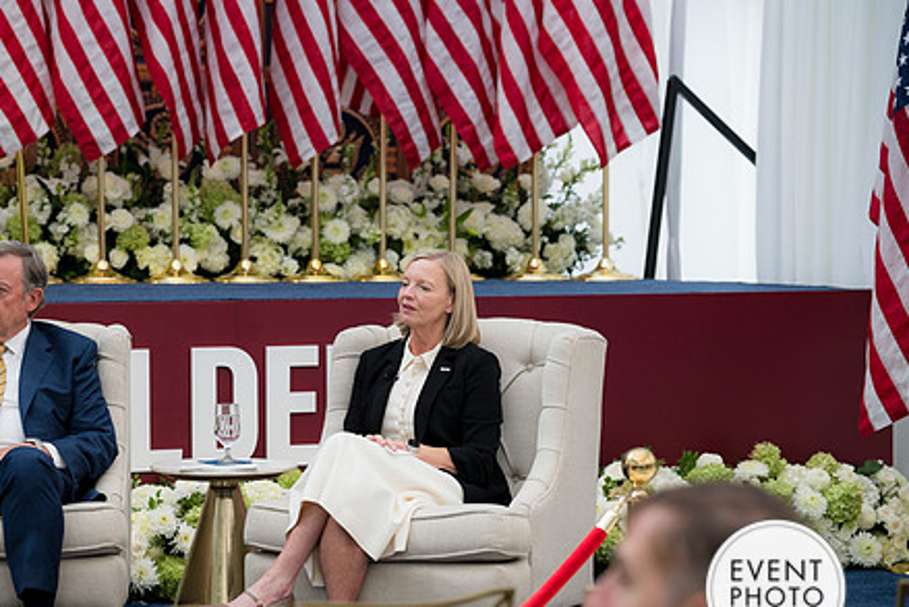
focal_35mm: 123
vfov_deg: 11.2
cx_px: 315
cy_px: 326
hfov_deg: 16.6
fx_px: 3107
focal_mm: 93
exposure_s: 1/250
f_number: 3.5
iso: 64
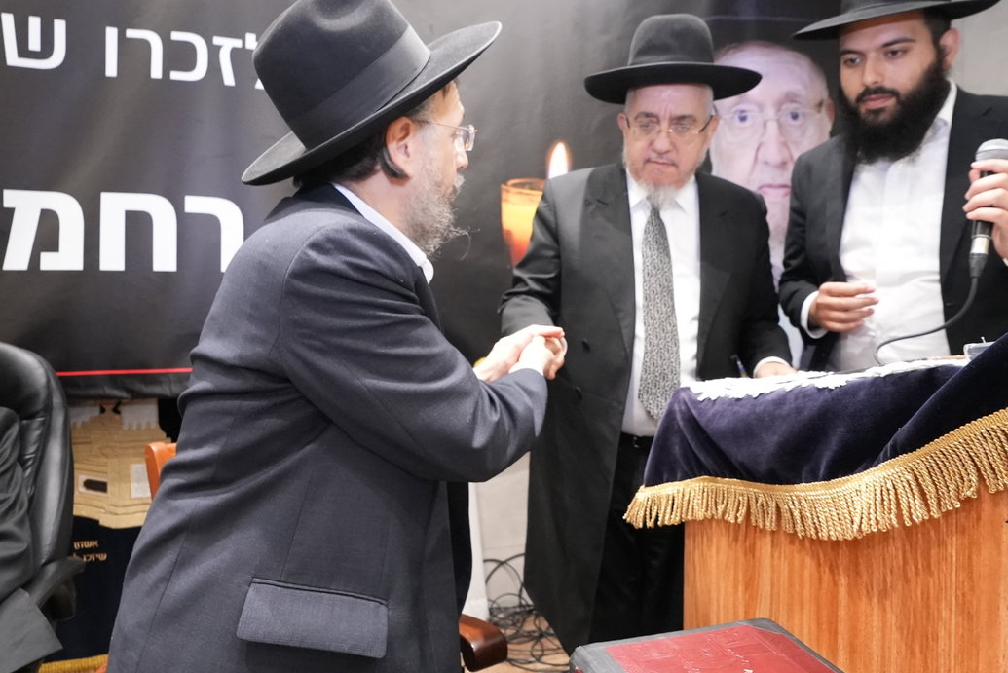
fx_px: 644
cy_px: 302
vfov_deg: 55.1
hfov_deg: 76.0
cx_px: 478
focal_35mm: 23
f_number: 6.3
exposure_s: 1/200
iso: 10000
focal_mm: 17
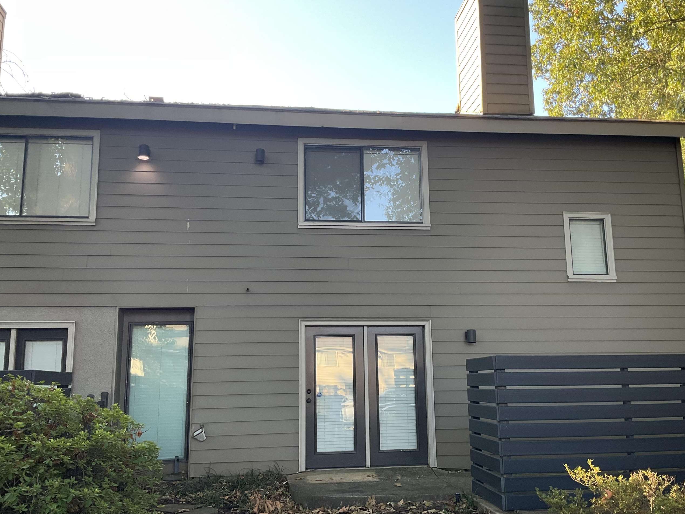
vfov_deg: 40.7
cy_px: 254
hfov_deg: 52.6
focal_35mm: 35
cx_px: 367
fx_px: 693
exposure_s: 1/122
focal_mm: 3
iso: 25
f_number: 1.8
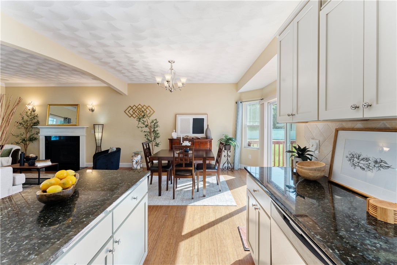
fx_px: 154
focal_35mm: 14
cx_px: 198
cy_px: 132
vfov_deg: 81.2
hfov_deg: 104.3
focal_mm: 14
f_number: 8
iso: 800
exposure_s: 1/40
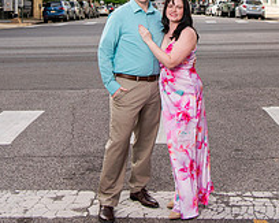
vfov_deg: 22.8
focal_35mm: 60
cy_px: -63
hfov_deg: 31.4
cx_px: 155
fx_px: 495
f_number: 4
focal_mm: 29
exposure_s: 1/1250
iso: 200
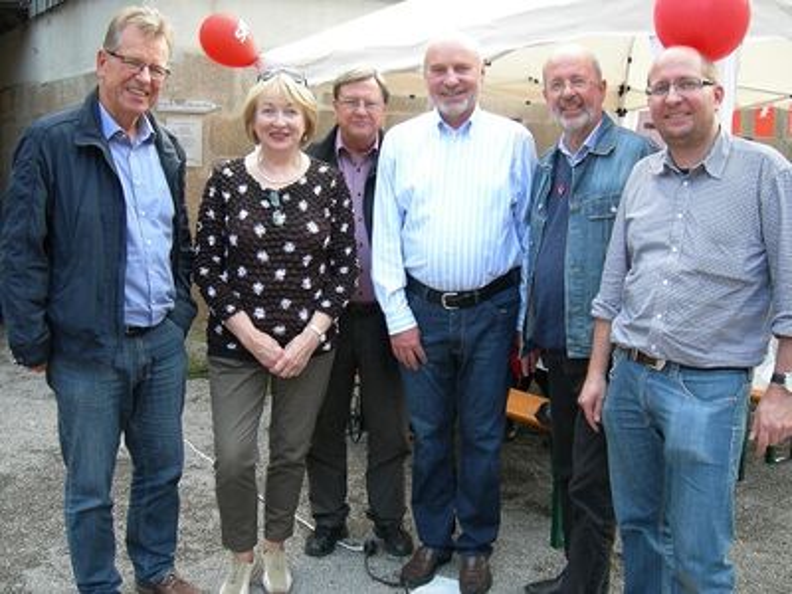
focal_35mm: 36
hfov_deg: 51.4
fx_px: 824
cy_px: 297
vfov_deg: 39.7
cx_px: 396
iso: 64
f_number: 3
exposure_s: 1/65.8
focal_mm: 7.5
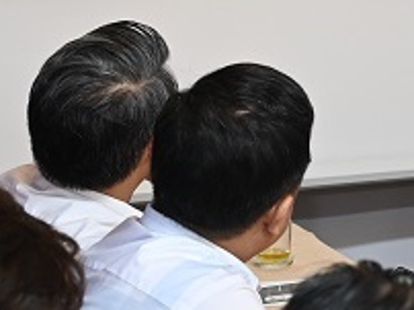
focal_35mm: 137
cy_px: -62
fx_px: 1637
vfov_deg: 10.6
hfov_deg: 13.5
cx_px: 631
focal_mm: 32
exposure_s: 1/100
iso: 1600
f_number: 4.5
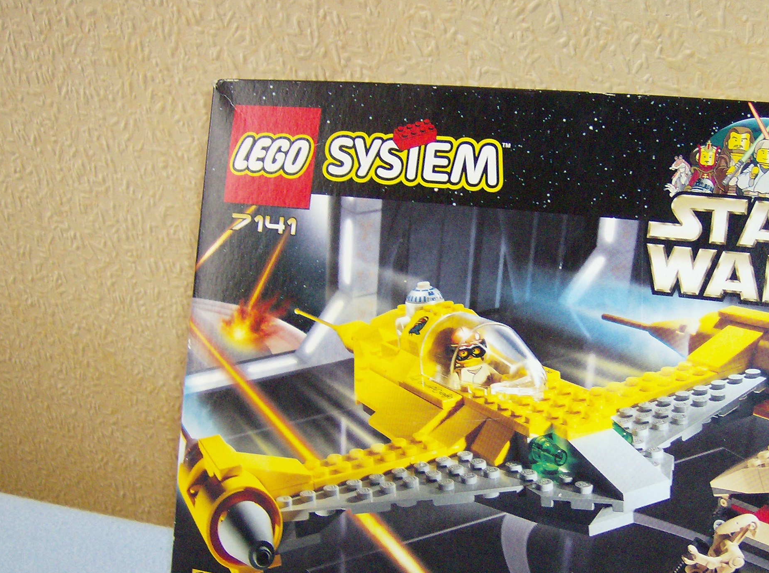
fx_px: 1108
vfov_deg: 28.9
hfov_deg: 37.8
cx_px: 518
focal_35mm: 50
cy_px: 340
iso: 200
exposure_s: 1/60
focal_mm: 6
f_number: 2.8
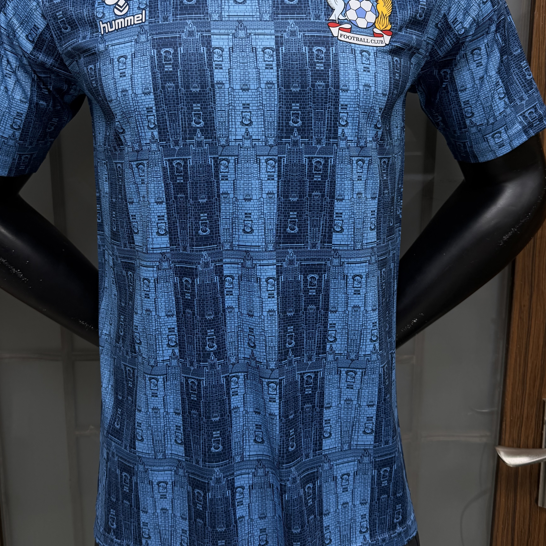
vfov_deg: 47.0
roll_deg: -0.1
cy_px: 224
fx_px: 625
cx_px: 255
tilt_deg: -11.4
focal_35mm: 35
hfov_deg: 47.2
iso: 64
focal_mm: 6.76
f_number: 1.78
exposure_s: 1/100
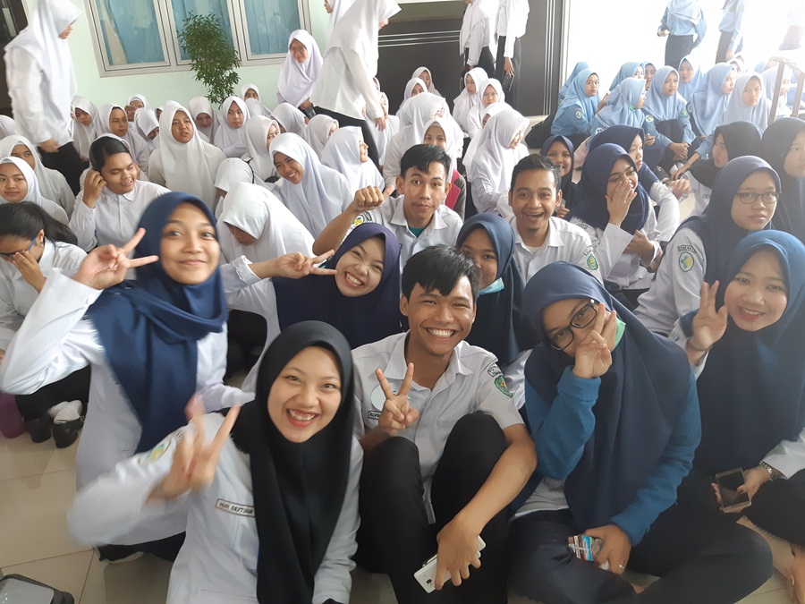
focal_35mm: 26
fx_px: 605
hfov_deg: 67.3
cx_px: 402
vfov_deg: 53.1
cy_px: 302
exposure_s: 1/50
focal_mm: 3.93
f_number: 1.7
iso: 200
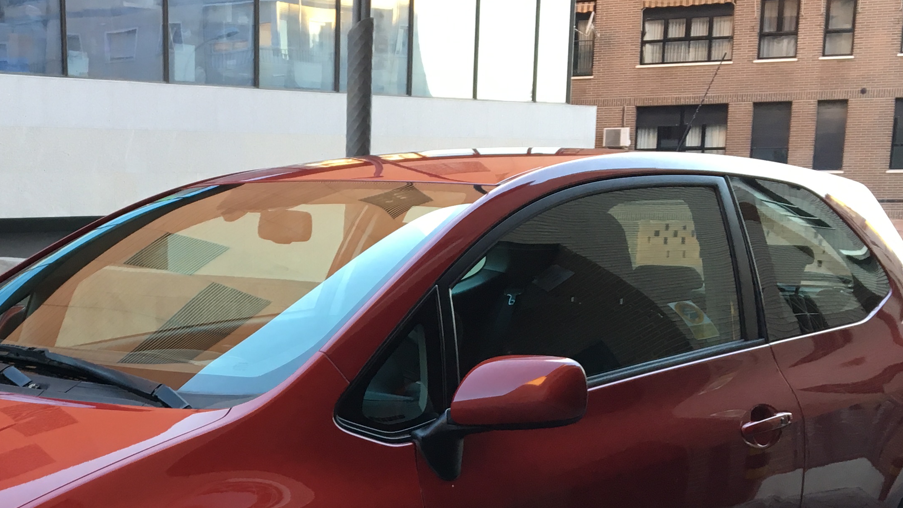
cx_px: 239
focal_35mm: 59
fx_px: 1413
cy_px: 501
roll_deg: +0.7
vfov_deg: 19.8
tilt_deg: -13.3
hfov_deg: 34.8
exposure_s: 1/33
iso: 32
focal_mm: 4.15
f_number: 2.2
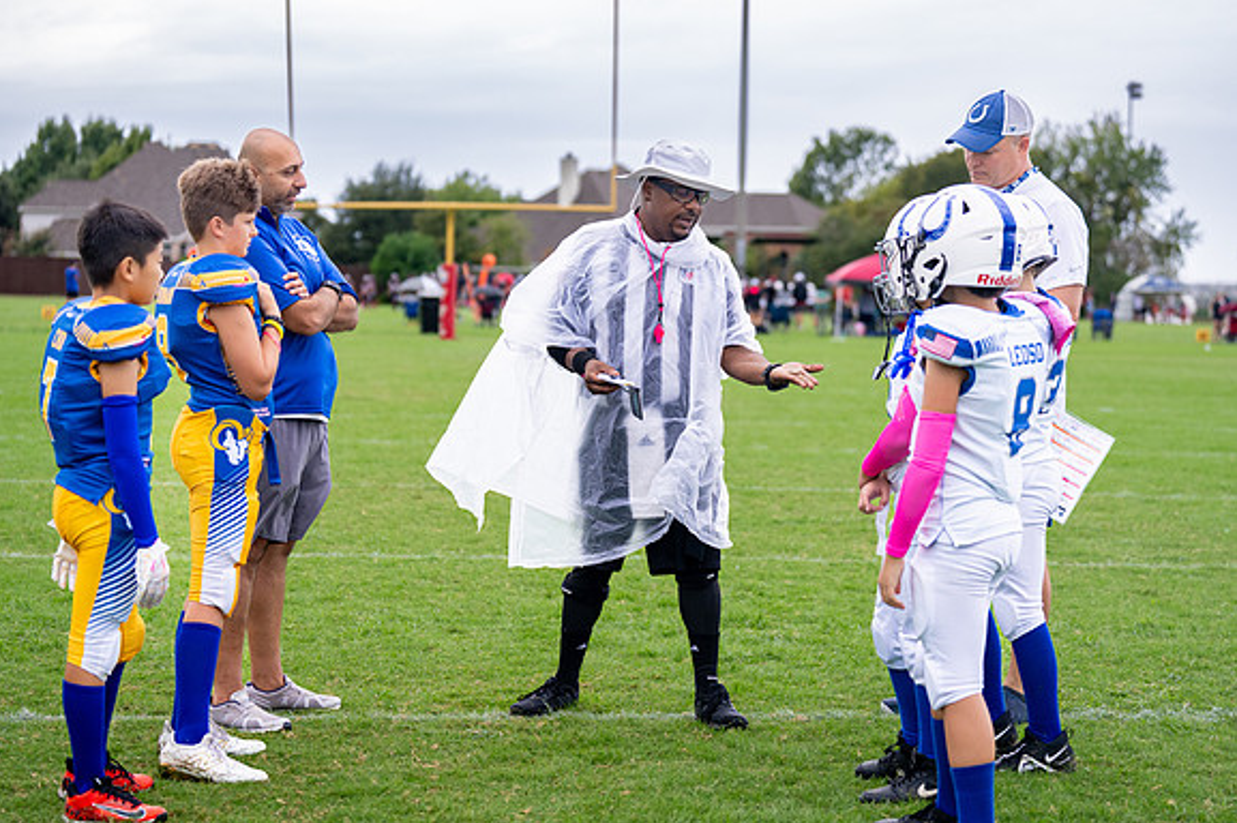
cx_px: 642
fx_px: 2713
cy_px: 373
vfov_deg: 17.3
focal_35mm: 79
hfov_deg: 25.7
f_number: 2.8
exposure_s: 1/1250
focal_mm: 70
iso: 500
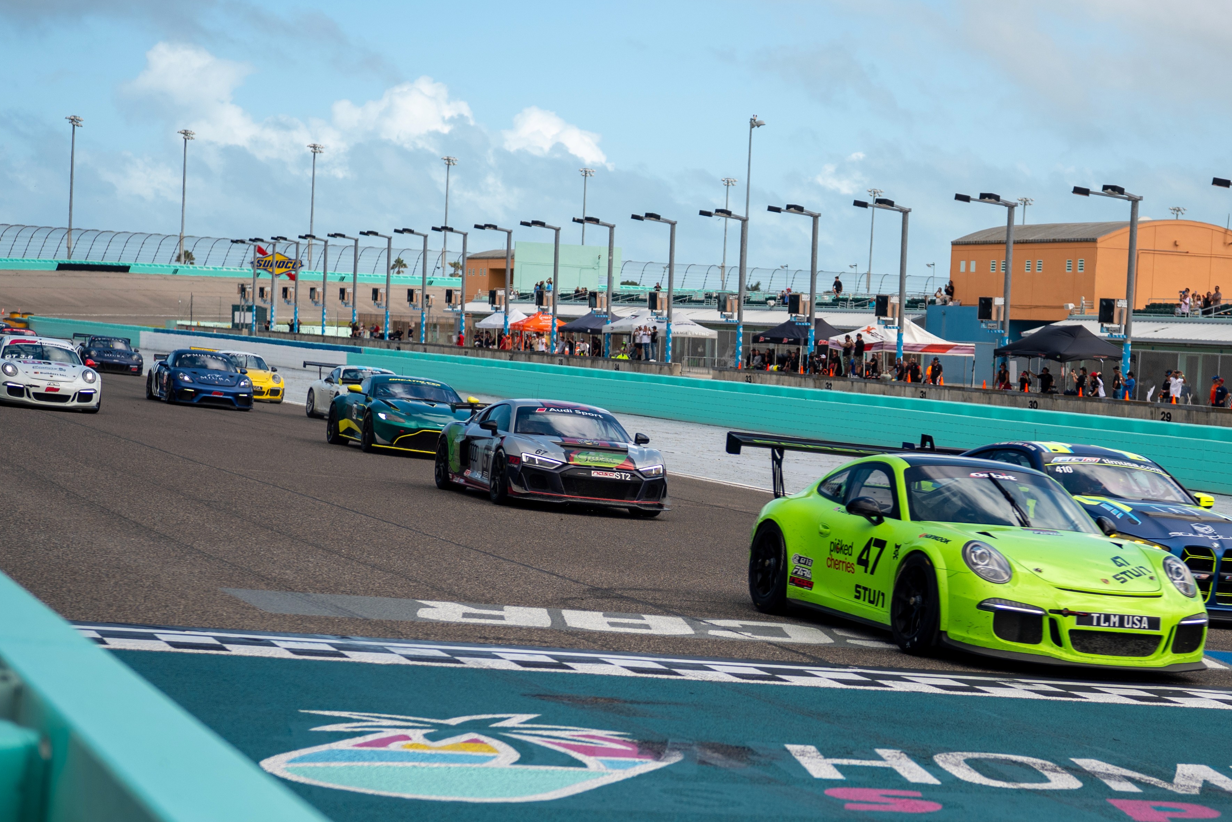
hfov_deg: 23.8
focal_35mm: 85
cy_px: 563
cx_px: 782
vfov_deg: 16.0
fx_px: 2909
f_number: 2.8
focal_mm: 50
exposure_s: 1/1600
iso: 160
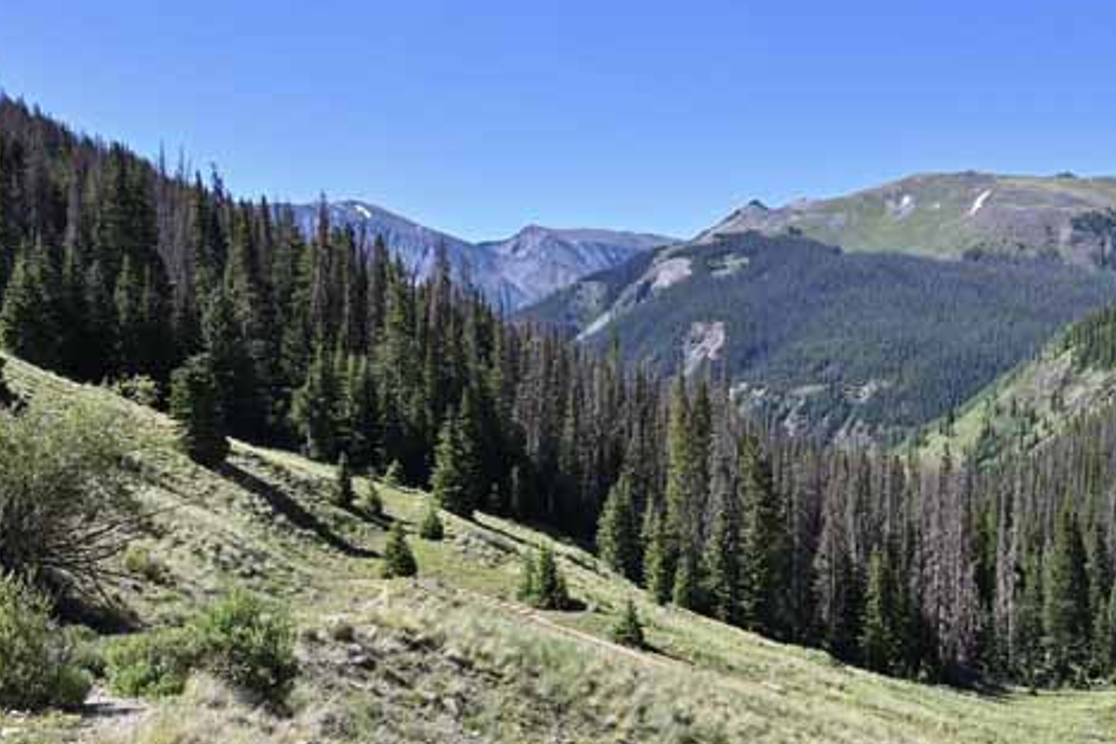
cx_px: 768
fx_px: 1271
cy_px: 423
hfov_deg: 46.5
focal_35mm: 41
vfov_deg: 32.6
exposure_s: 1/250
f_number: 6.3
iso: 64
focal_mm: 24
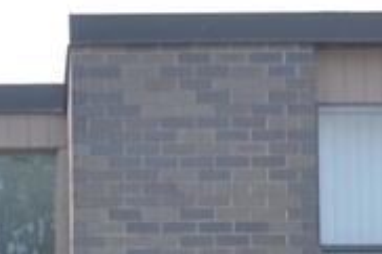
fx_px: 2862
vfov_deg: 4.9
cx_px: -84
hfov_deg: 7.6
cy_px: 669
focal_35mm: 270
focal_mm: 32
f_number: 6.3
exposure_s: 1/160
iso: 100
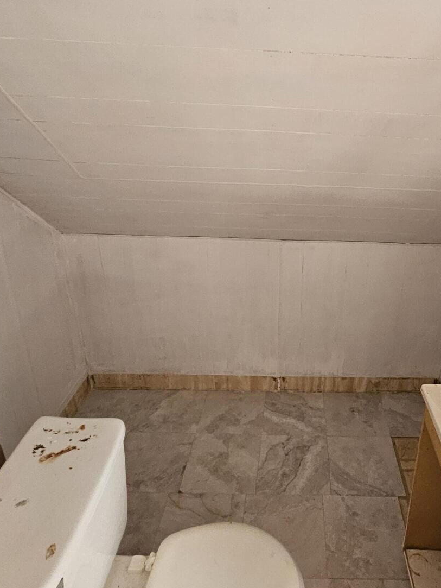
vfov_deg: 71.2
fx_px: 407
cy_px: 252
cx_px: 305
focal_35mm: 24
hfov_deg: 55.3
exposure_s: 1/77.4
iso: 320
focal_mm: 1.74
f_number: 2.2
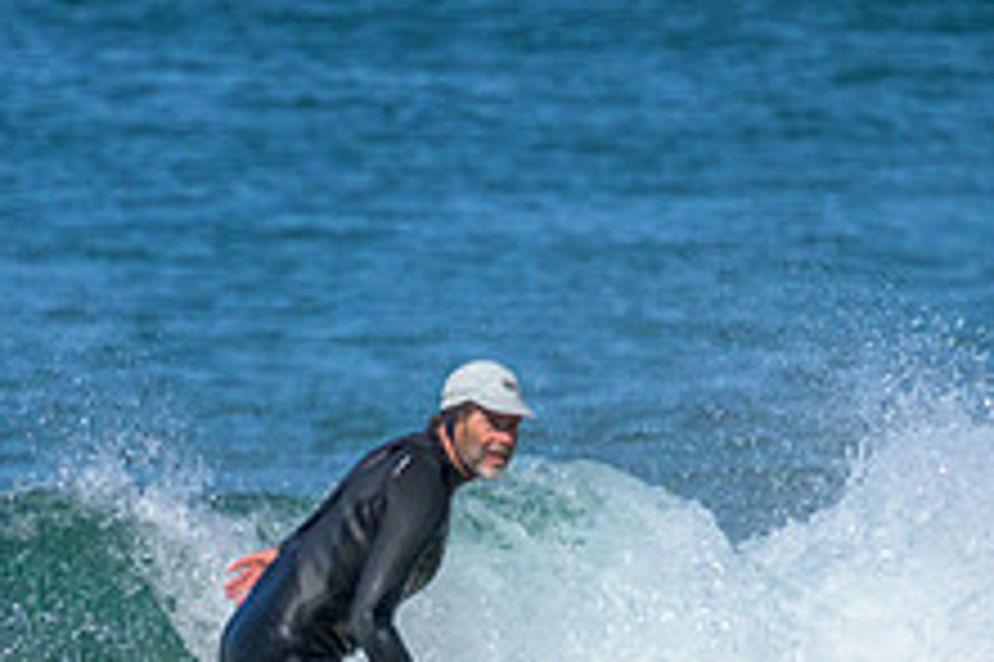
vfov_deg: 0.7
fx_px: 57994
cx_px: 166
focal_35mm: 2102
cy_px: 840
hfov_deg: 1.0
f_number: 11
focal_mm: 800
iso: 2000
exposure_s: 1/2000
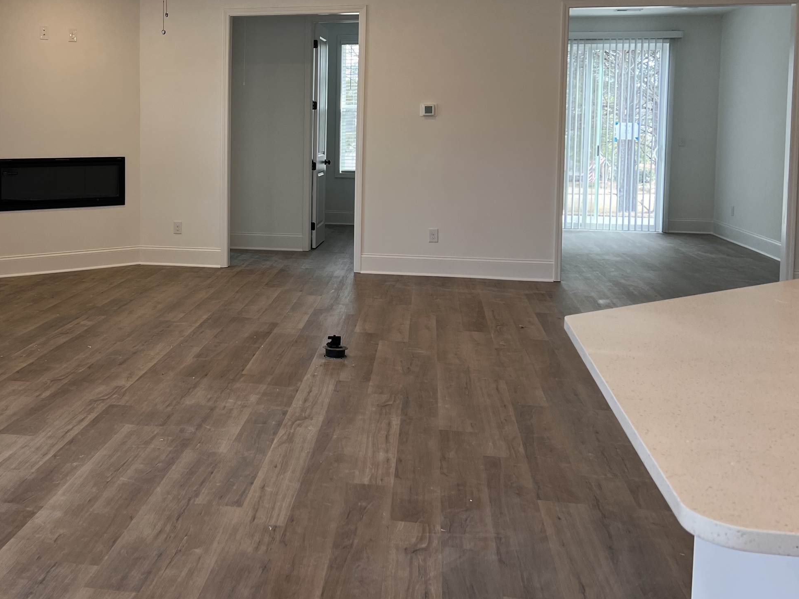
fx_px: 946
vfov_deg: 34.7
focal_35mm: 41
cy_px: 180
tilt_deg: -4.4
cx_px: 234
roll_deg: +0.1
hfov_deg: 44.7
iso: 64
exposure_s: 1/120
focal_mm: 5.7
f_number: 1.5
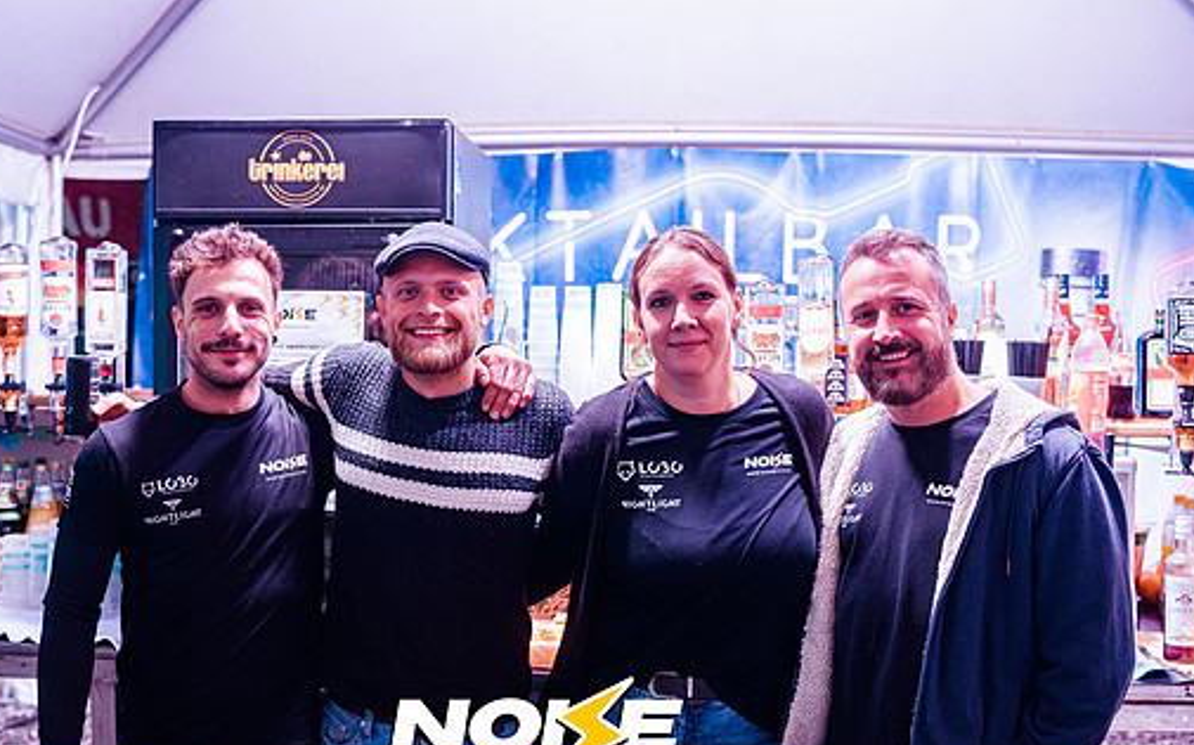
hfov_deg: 48.2
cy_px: 399
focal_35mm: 41
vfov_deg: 31.2
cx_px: 537
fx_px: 1333
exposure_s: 1/100
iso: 500
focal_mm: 35
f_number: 2.8
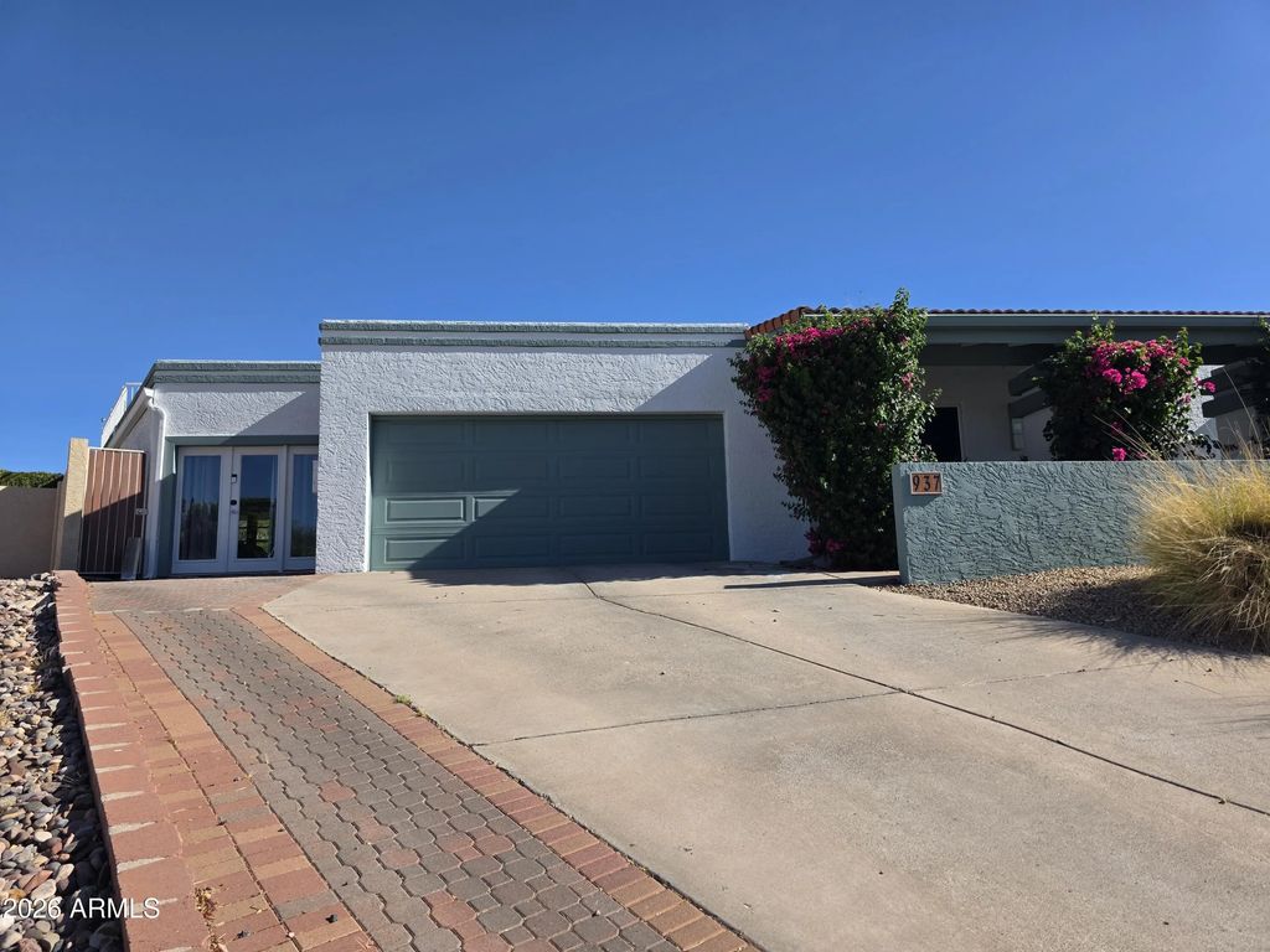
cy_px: 476
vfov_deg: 58.9
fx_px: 844
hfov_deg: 73.9
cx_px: 635
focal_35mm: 23
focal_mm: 6.3
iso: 80
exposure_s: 1/5447
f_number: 1.7
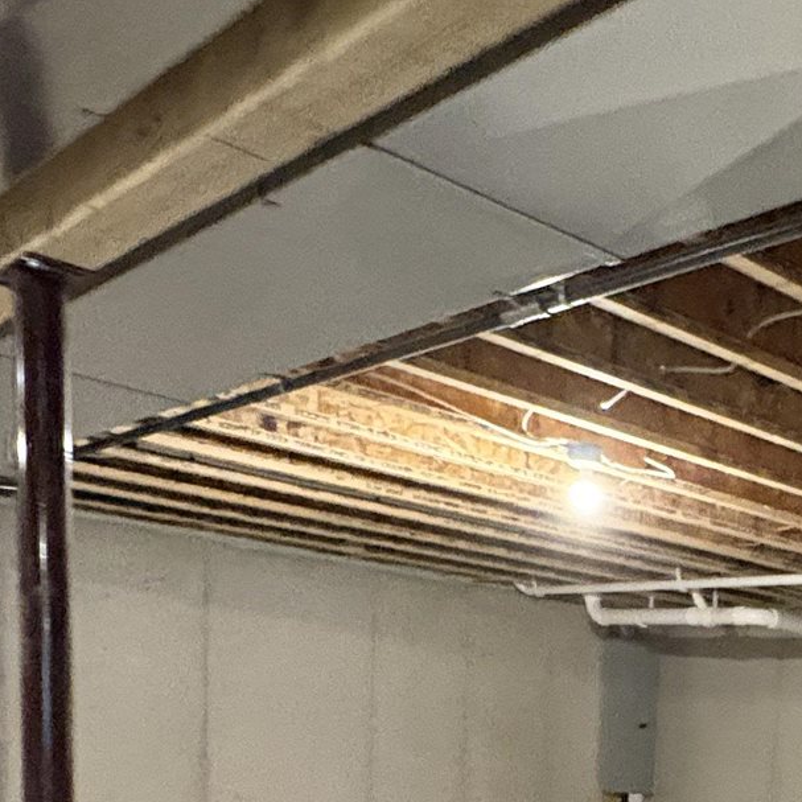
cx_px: 814
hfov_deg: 32.9
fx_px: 1232
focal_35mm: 47
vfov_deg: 31.5
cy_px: 908
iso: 800
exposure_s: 1/60
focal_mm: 2.22
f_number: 2.2
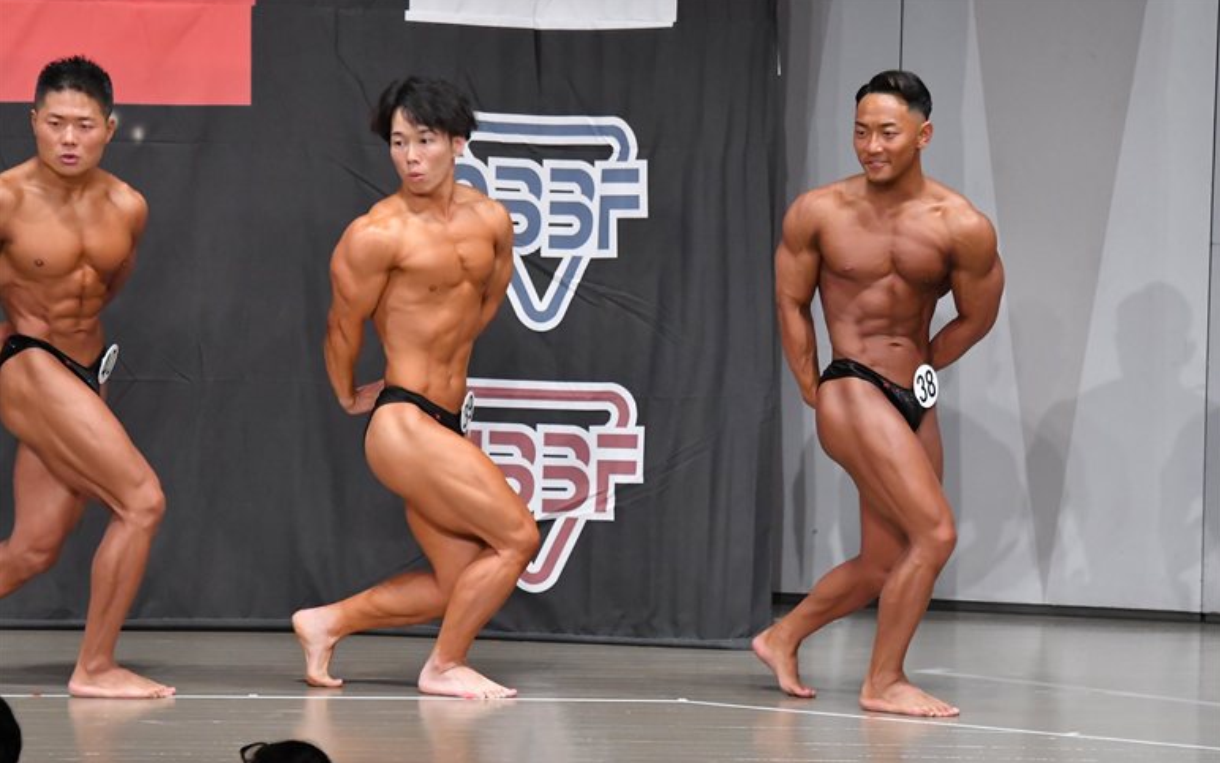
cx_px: 611
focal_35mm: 230
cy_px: 400
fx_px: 7649
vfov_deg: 5.7
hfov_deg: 9.1
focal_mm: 150
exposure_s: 1/400
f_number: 5.6
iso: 6400
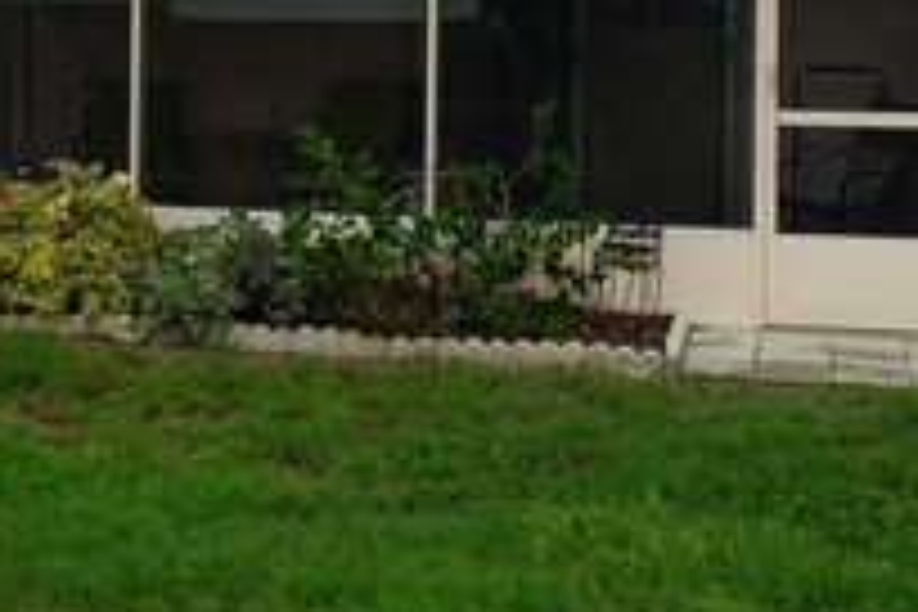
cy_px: -9
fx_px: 1683
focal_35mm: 66
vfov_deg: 19.9
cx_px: 450
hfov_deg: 30.5
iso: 100
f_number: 4.5
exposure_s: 1/60
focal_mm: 28
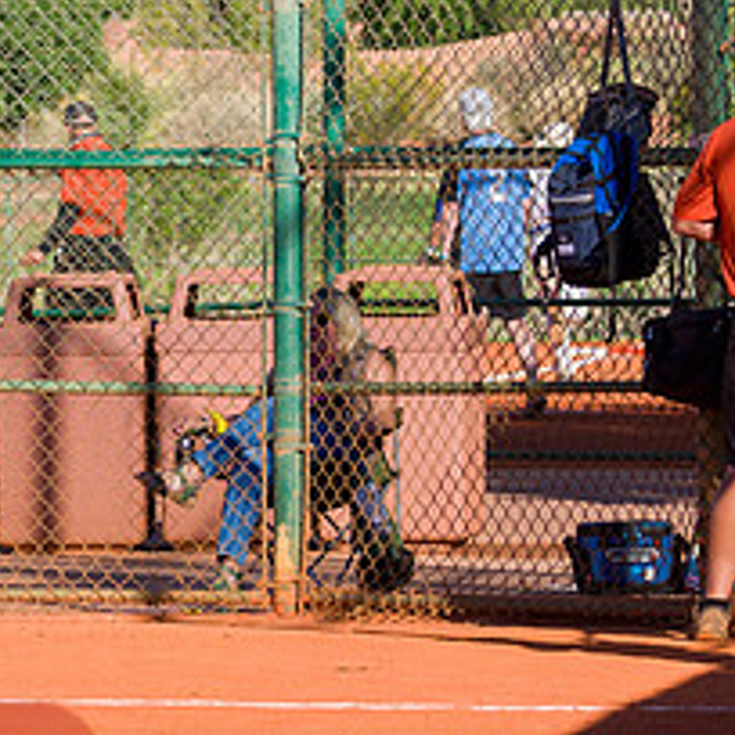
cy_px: 356
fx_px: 10354
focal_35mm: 431
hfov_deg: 4.1
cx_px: -185
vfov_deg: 4.1
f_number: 7.1
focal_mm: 116
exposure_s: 1/1250
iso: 400
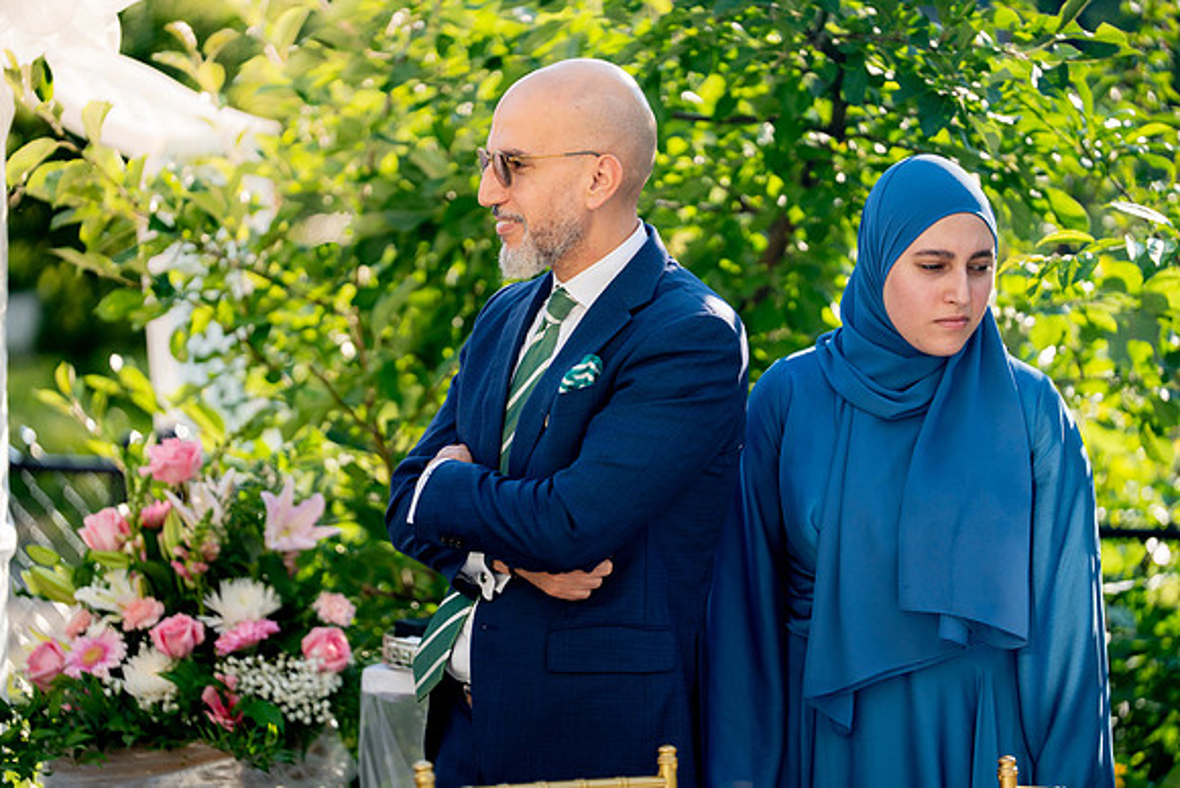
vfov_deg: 11.7
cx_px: 590
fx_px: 3836
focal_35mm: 117
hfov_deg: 17.5
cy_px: 394
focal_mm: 117
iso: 320
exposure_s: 1/4000
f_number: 2
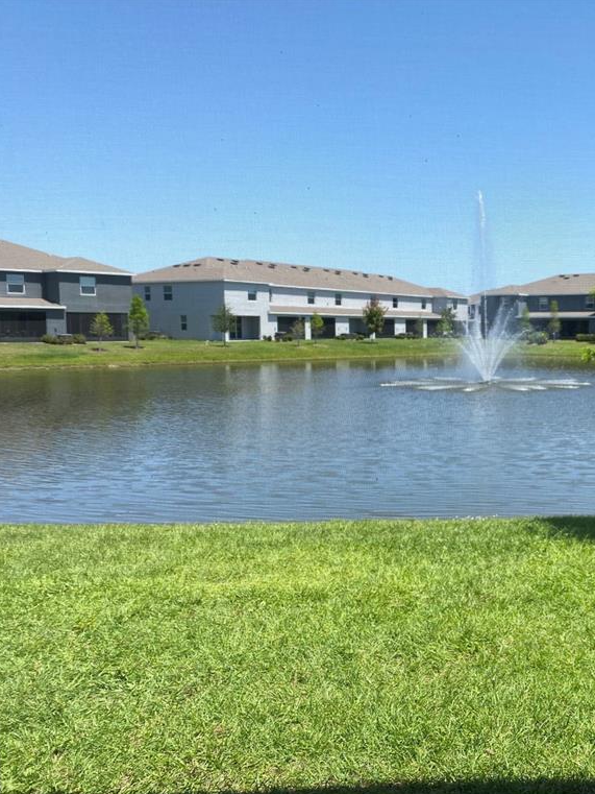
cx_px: 513
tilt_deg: -4.4
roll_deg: -0.8
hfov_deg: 38.5
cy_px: 399
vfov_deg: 52.6
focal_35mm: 35
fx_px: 802
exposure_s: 1/1447
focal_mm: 4.25
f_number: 1.8
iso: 32
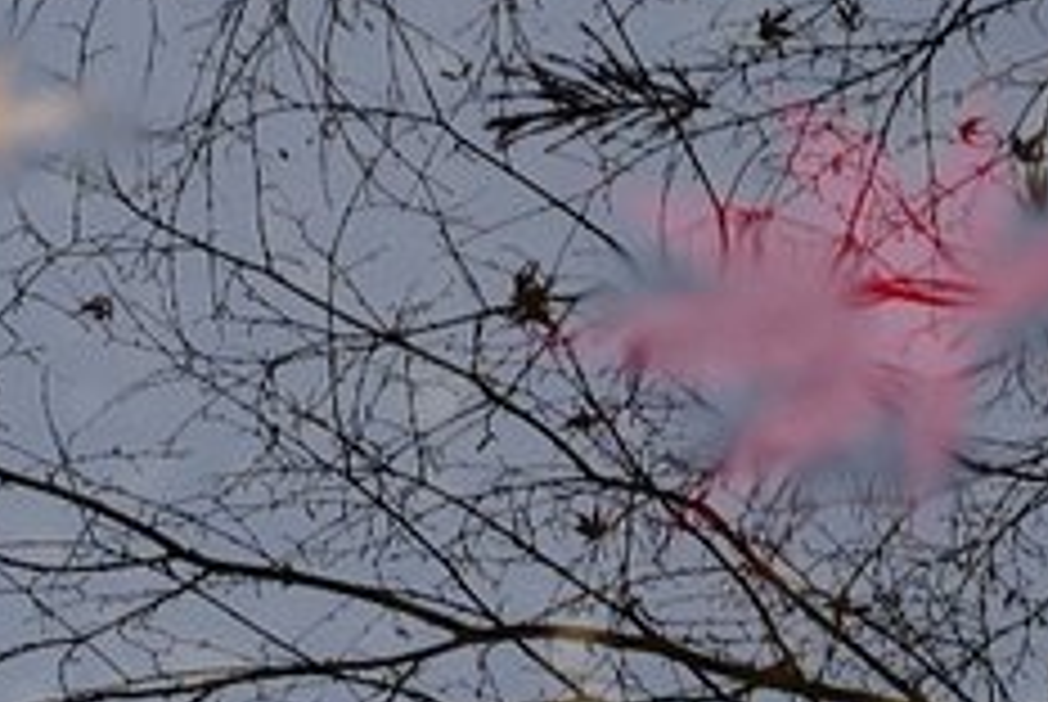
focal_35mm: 248
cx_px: 832
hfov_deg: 8.3
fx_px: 7229
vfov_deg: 5.6
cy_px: 198
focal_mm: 75
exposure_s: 1/10
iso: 400
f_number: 11
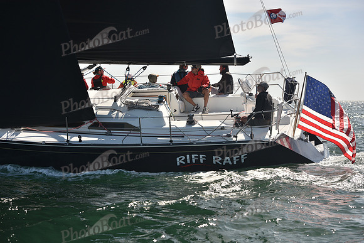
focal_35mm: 70
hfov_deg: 28.8
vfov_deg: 19.5
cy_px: 122
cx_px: 182
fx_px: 708
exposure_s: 1/640
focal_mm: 70
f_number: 5.6
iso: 250
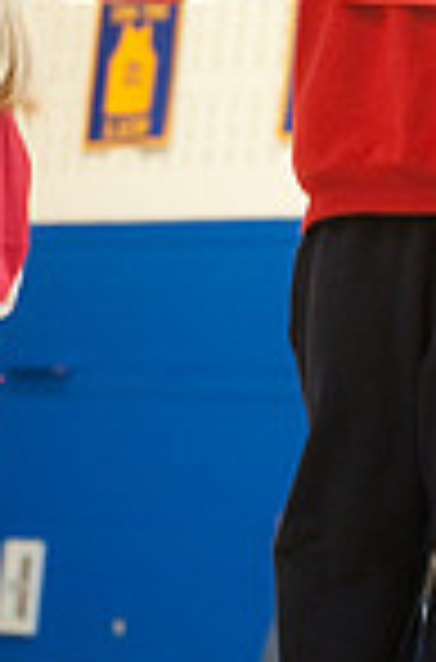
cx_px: 299
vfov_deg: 15.8
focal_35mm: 129
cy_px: 144
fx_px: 2360
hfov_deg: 10.5
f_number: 2.8
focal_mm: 42
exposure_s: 1/320
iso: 2000
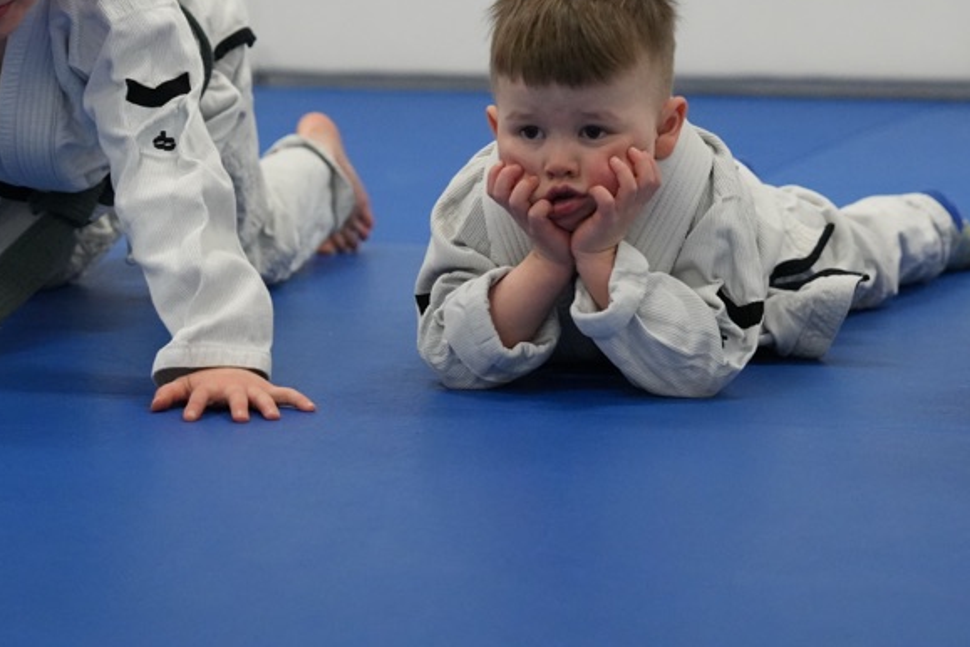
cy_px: -22
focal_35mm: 145
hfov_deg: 14.1
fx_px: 3907
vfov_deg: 9.4
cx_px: 595
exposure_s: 1/800
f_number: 2.8
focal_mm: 70
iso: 5000
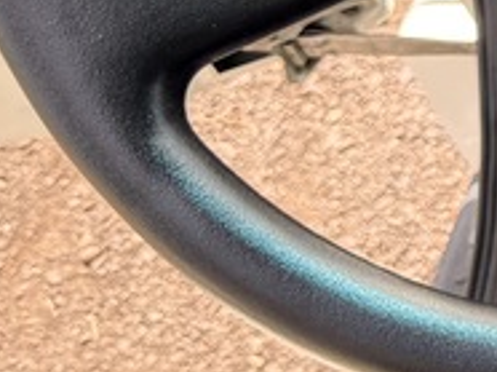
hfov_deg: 11.3
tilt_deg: -55.9
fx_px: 2108
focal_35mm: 147
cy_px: -94
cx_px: 1166
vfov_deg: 9.9
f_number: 1.78
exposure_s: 1/421
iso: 100
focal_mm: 6.76
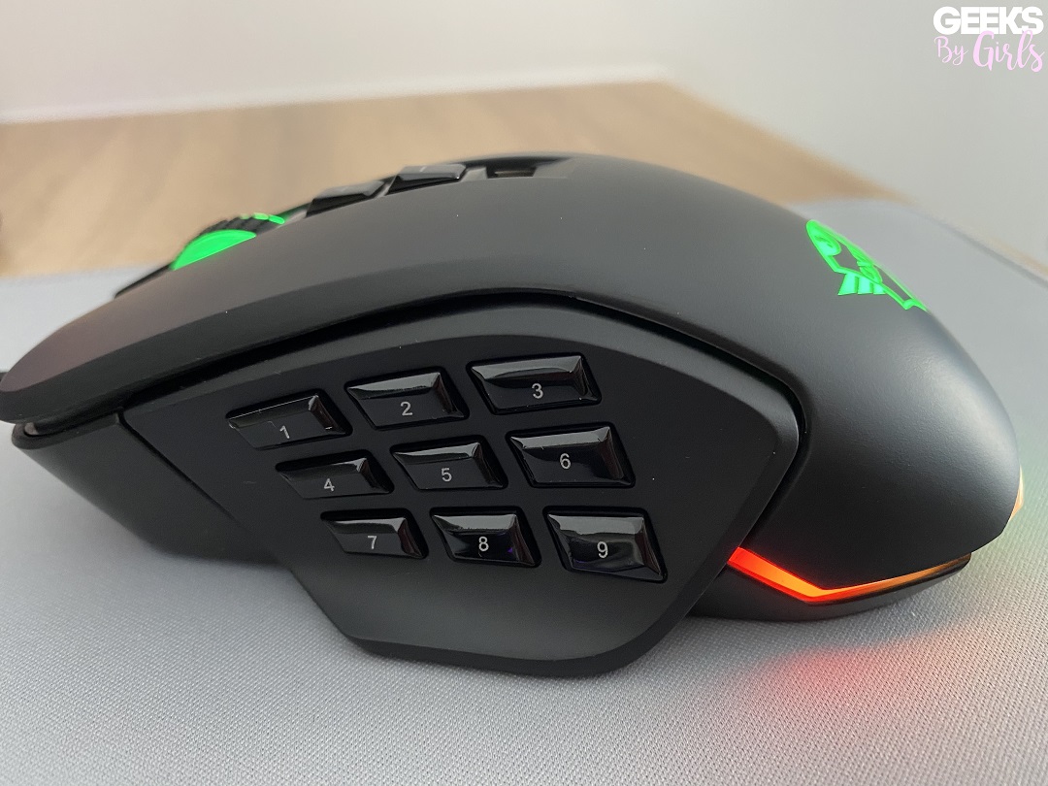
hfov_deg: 67.3
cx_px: 524
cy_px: 393
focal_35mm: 26
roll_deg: +1.1
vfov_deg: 53.1
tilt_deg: -29.5
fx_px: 787
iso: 400
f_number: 1.8
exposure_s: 1/56
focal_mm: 4.25
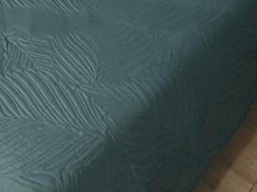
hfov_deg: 24.0
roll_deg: -0.4
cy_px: -313
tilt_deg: -5.3
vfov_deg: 12.5
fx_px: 601
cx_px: 80
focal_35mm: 81
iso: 320
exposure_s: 1/120
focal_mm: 2.22
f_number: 2.2
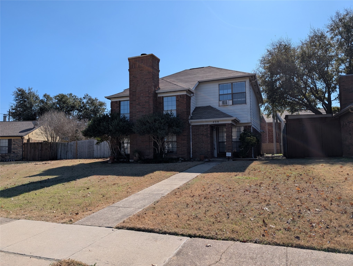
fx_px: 245
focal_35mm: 24
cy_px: 133
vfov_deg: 56.9
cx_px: 176
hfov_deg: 71.5
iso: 23
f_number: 1.68
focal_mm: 6.9
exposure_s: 1/1572
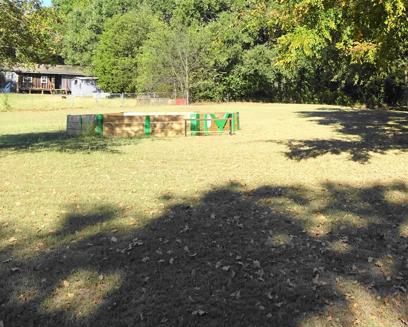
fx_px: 495
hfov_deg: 43.8
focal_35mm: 41
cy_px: 82
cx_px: 290
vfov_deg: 35.7
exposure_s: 1/400
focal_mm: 4.1
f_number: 3.5
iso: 80
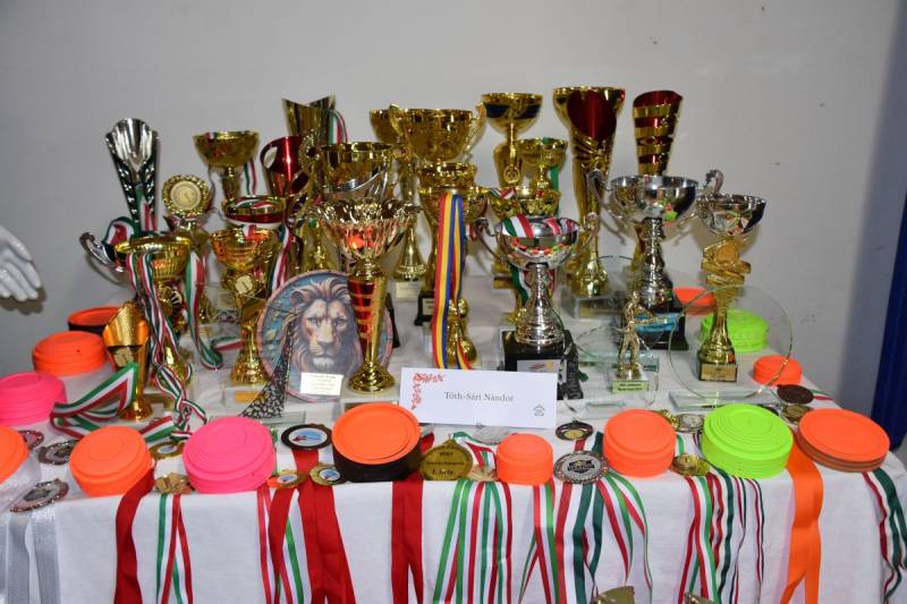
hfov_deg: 53.1
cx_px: 454
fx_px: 907
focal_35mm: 36
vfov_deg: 36.9
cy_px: 302
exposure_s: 1/60
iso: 400
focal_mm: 24
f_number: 3.8
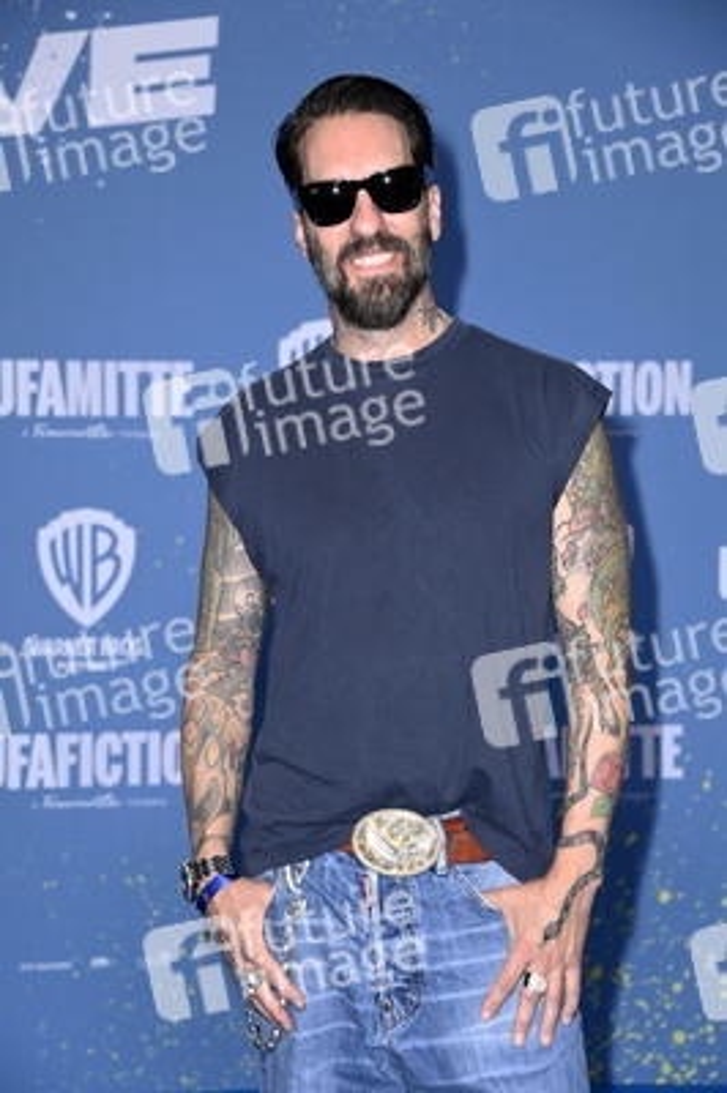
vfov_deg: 22.6
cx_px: 364
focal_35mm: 90
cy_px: 546
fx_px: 2731
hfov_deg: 15.2
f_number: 5.6
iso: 1250
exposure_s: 1/250
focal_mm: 90
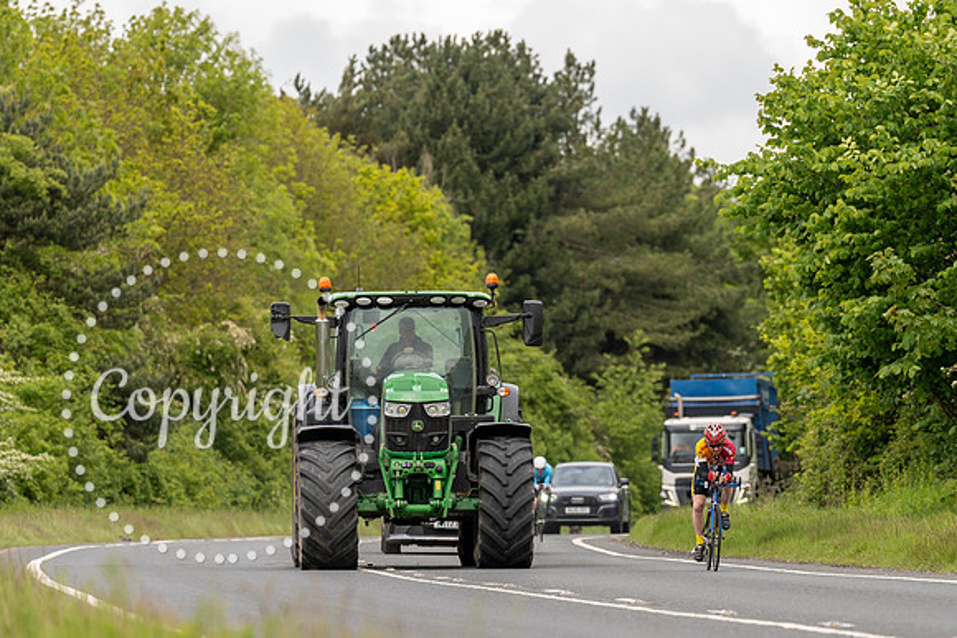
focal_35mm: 321
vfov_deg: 4.3
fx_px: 8523
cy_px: 449
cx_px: 712
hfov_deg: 6.4
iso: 200
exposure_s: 1/1000
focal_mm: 200
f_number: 3.5
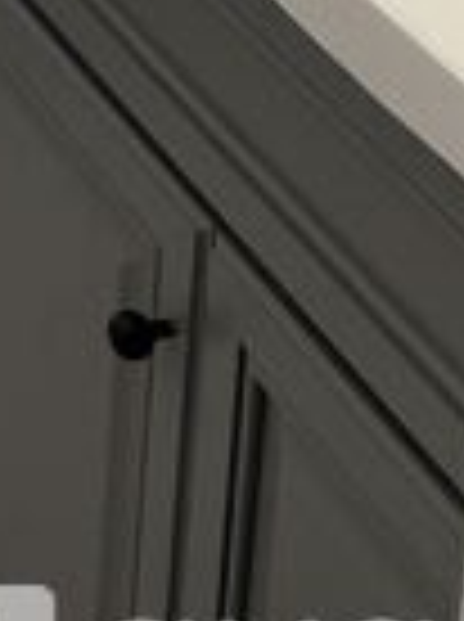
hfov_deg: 10.6
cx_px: -523
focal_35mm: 126
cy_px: -736
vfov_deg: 13.0
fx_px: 2259
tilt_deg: -12.3
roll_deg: -0.2
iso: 64
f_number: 1.8
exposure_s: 1/120
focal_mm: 4.25
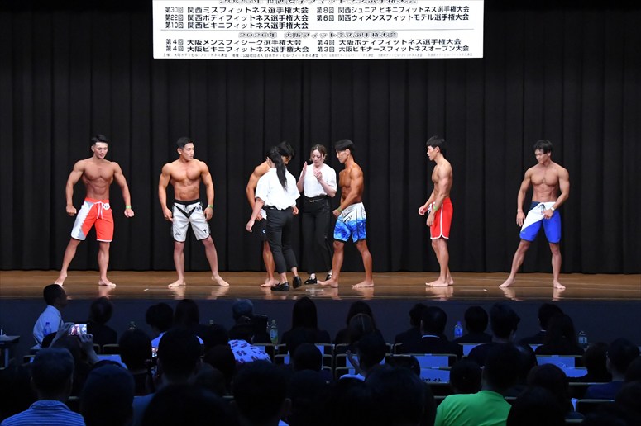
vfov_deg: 14.7
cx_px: 320
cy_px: 213
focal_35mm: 93
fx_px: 1655
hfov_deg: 21.9
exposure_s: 1/400
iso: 8000
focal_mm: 62
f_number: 5.6
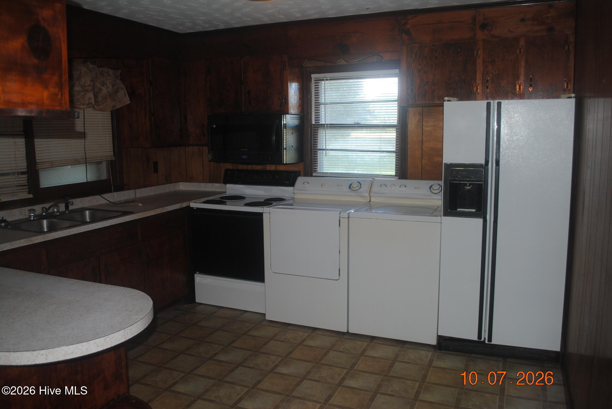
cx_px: 306
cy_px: 204
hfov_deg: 61.9
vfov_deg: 43.7
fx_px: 511
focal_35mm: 30
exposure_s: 1/60
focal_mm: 20
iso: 200
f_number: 3.8
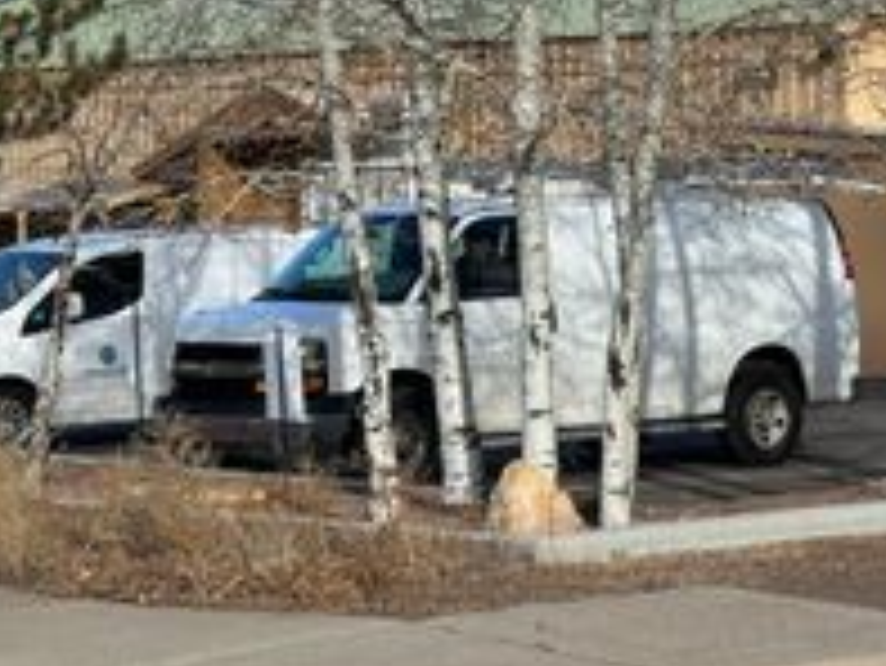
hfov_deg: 16.0
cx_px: 724
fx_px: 3125
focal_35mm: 122
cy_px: 16
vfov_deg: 12.0
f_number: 1.78
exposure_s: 1/3058
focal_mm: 6.86
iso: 64
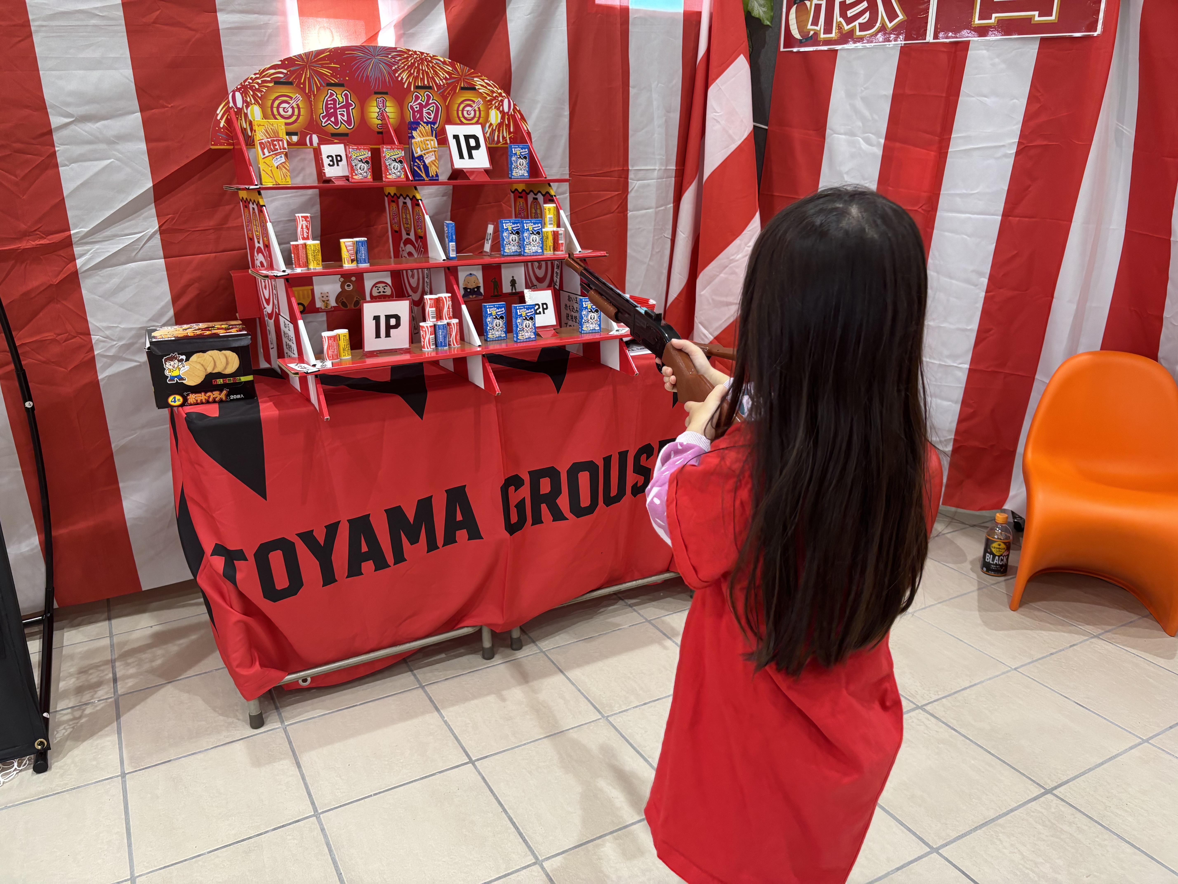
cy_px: 442
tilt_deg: -18.7
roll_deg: +1.0
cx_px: 589
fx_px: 885
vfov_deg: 53.1
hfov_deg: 67.3
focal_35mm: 26
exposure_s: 1/60
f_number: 1.6
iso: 160
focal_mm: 5.96
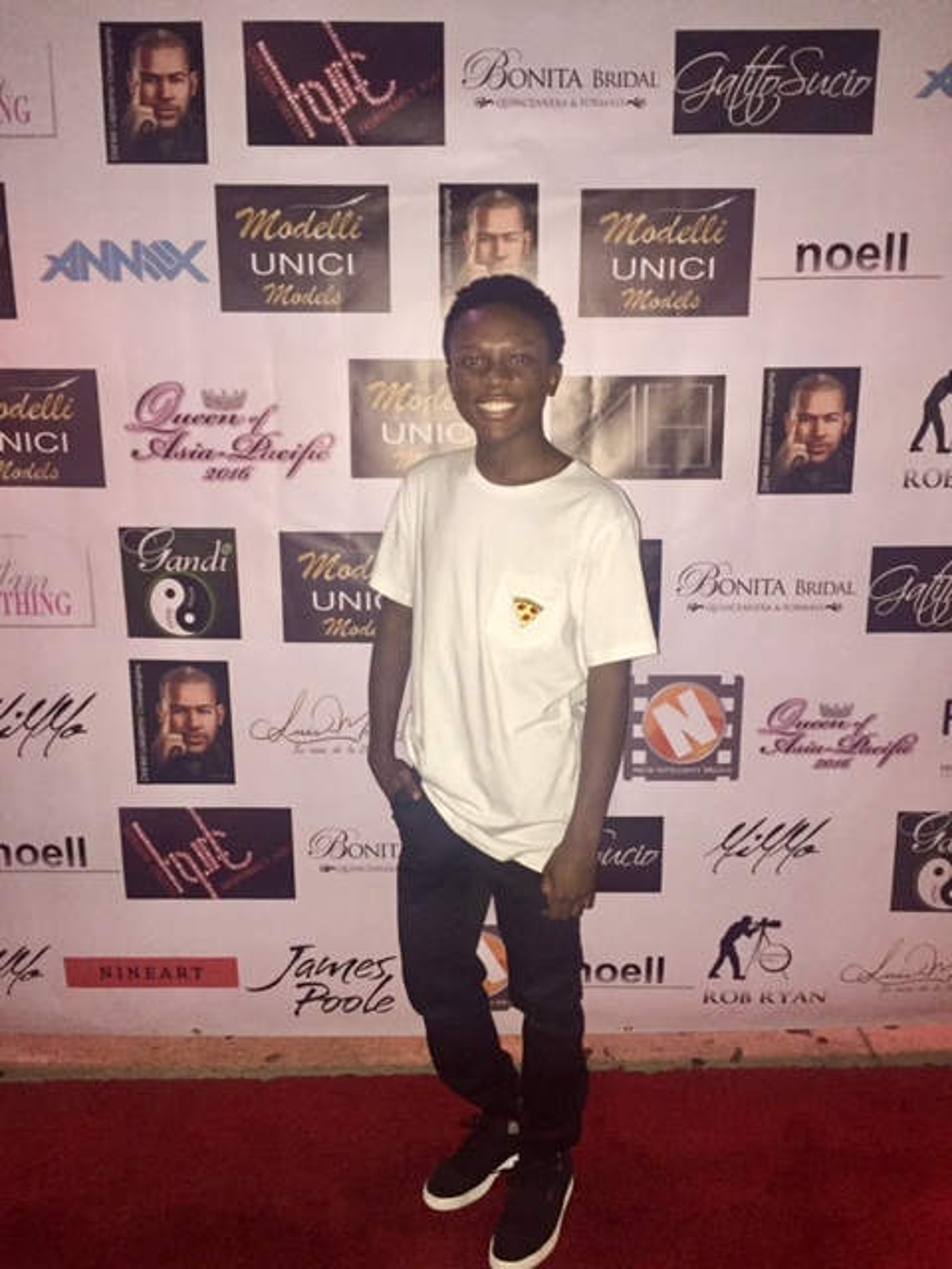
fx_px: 1063
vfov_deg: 61.7
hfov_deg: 48.2
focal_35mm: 29
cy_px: 634
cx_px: 476
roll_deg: -0.5
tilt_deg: -9.4
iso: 320
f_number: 2.2
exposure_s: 1/16
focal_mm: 4.15
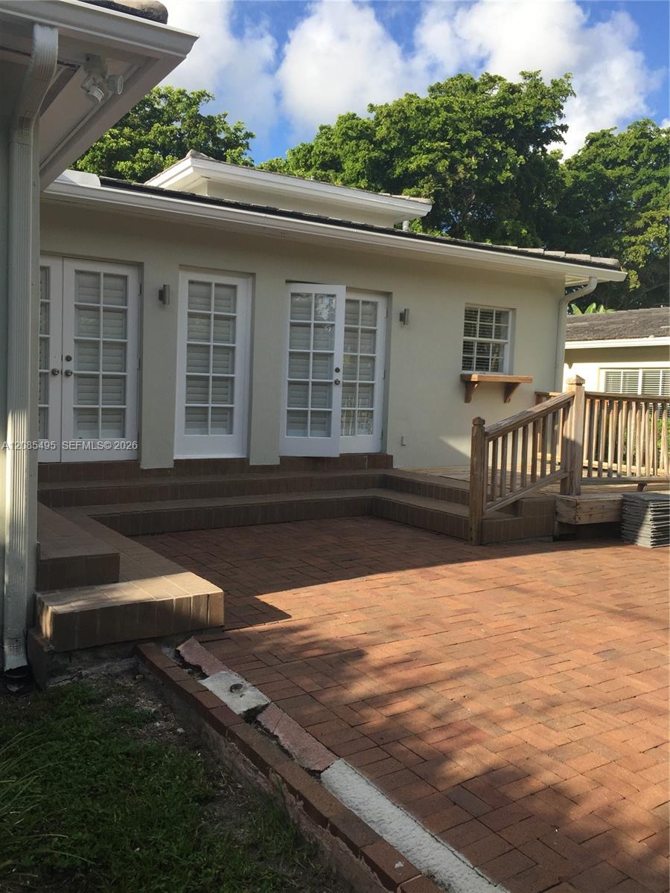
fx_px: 748
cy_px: 446
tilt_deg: -4.8
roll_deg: -0.9
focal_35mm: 29
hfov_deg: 48.2
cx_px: 335
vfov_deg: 61.7
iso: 32
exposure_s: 1/1041
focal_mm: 4.15
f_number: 2.2
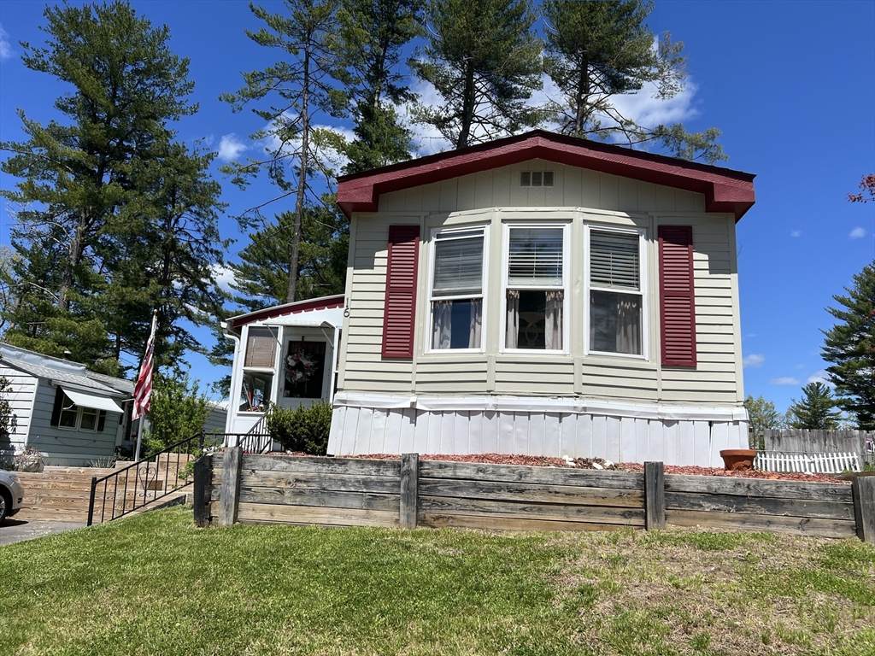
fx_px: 657
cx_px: 438
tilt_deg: +13.1
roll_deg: -3.3
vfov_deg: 53.1
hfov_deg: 67.3
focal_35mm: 26
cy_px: 328
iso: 50
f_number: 1.5
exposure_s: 1/5882
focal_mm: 5.7
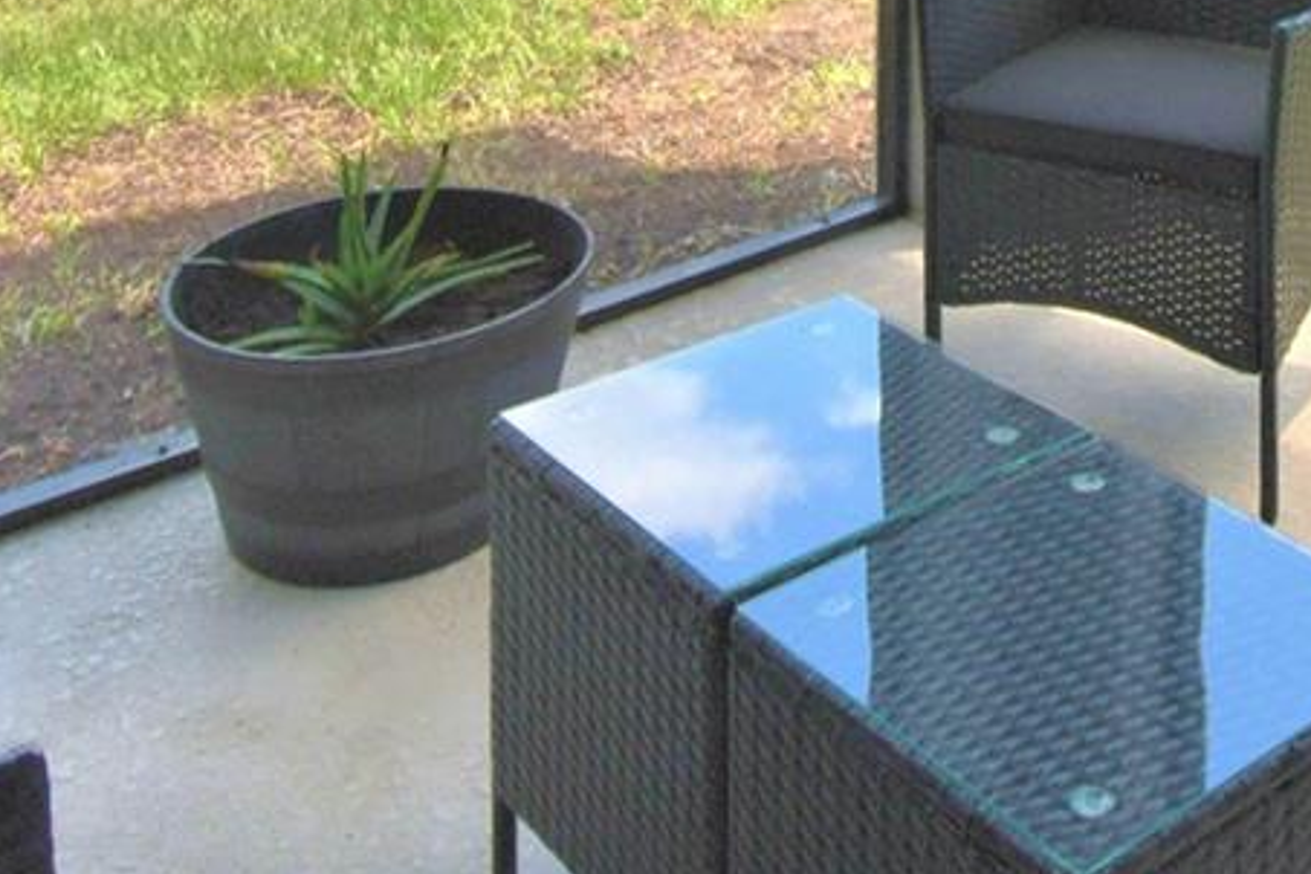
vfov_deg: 20.6
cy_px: -541
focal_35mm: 53
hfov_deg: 35.9
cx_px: 1108
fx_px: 1930
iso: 140
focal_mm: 10
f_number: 4.5
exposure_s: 1/500
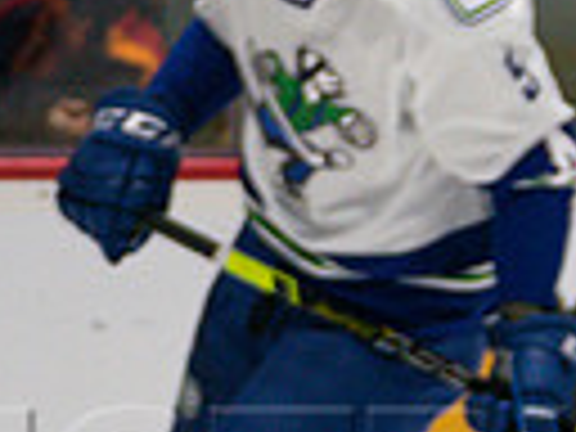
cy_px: 256
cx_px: 1108
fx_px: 15408
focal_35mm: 926
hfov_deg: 2.1
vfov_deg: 1.6
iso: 2000
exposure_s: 1/1250
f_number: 2.8
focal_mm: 130
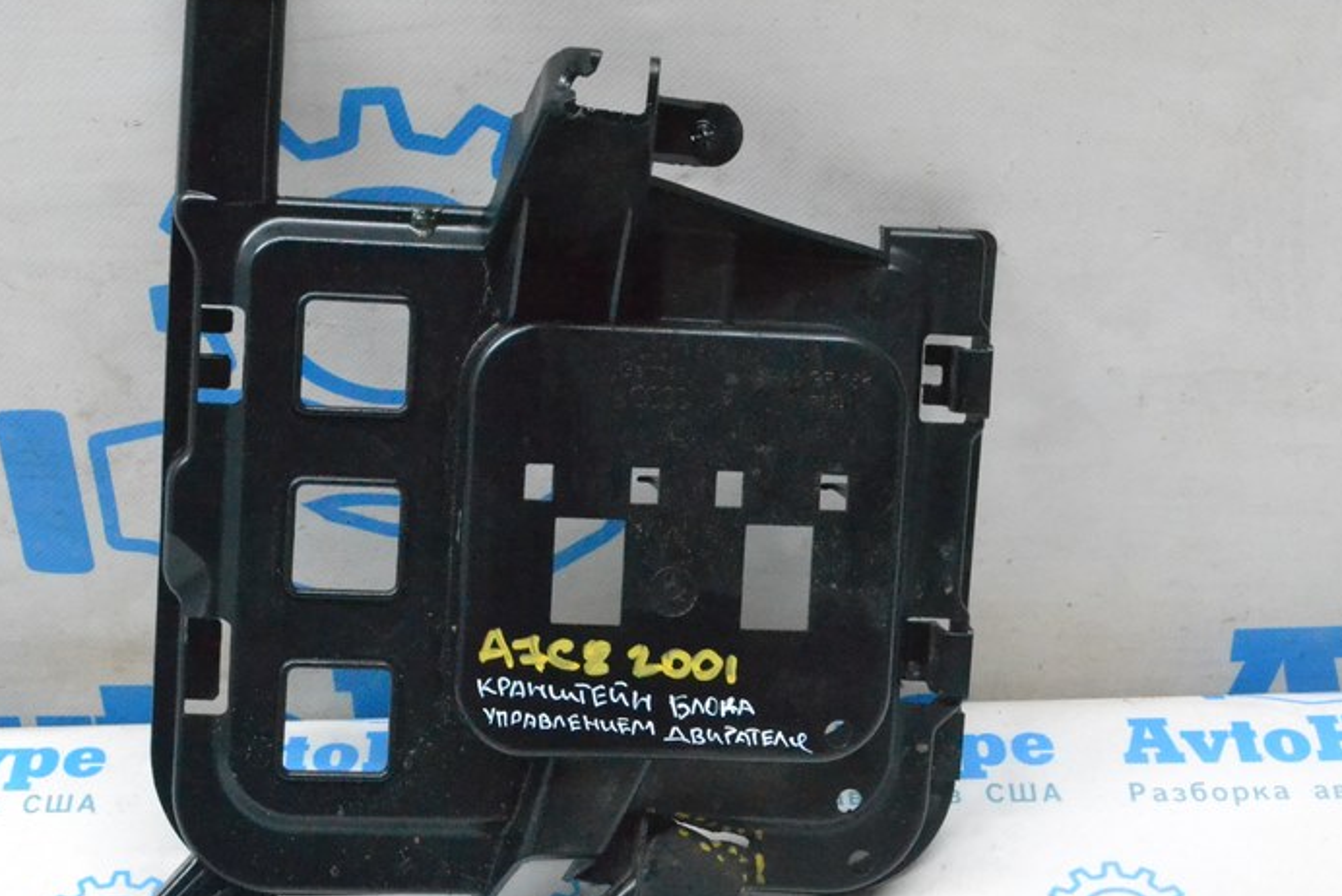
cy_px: 420
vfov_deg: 19.2
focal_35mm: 71
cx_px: 580
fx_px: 2648
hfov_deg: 28.4
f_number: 10
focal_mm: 32
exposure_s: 1/125
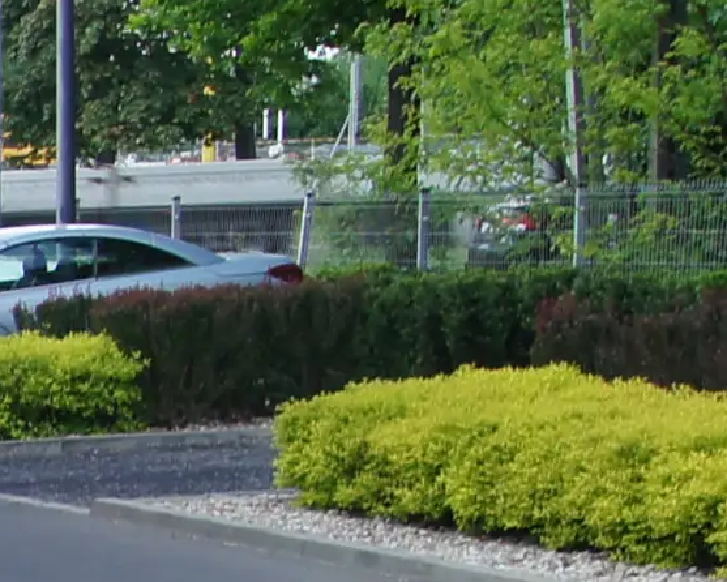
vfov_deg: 7.7
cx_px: -1549
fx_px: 4176
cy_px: 1050
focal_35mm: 194
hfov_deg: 8.2
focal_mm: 20
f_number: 8
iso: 100
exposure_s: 1/80
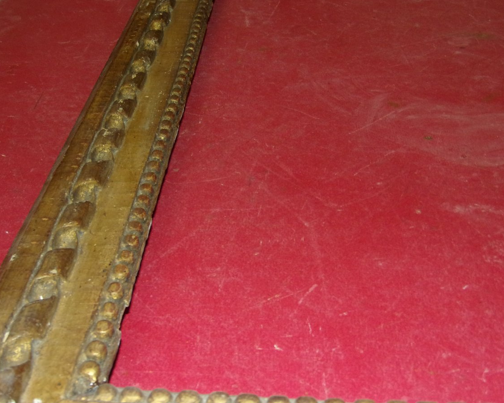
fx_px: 671
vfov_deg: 33.4
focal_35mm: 45
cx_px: 247
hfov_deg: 41.2
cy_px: 201
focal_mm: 7.8
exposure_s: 1/34
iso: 200
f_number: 4.1
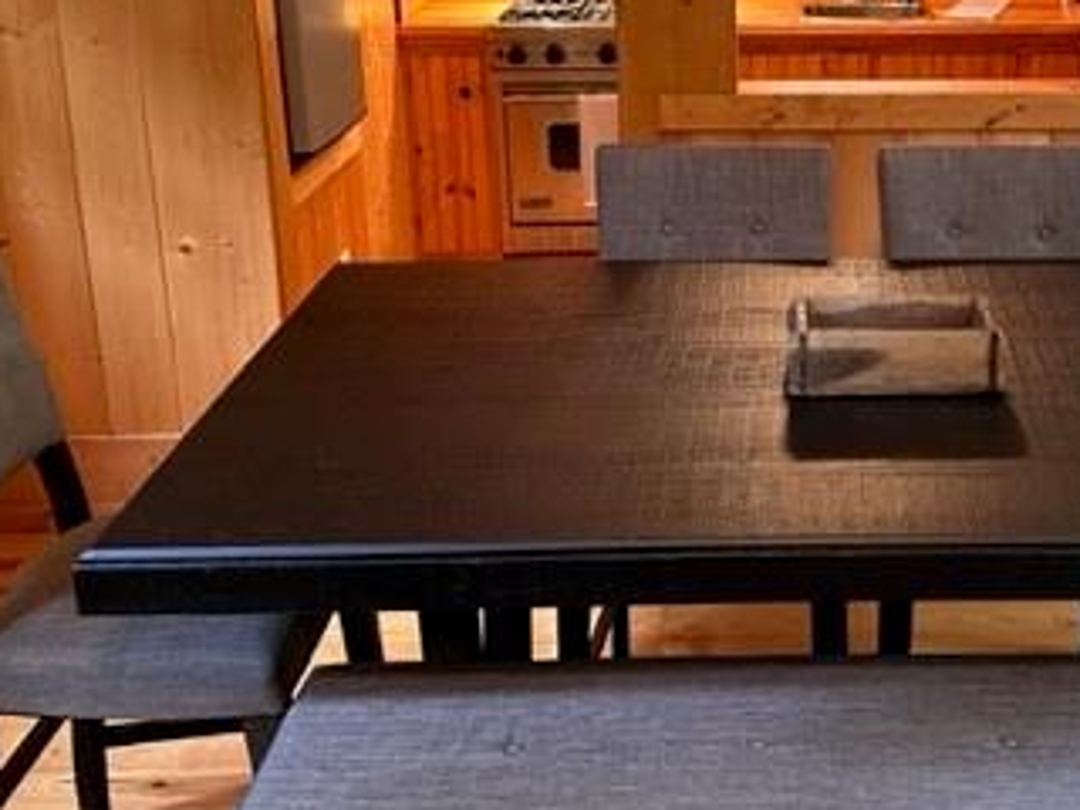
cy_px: 176
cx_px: 800
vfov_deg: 29.6
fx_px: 1498
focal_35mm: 48
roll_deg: +0.1
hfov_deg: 38.7
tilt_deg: -16.2
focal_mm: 6.86
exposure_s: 1/40
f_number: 1.78
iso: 640
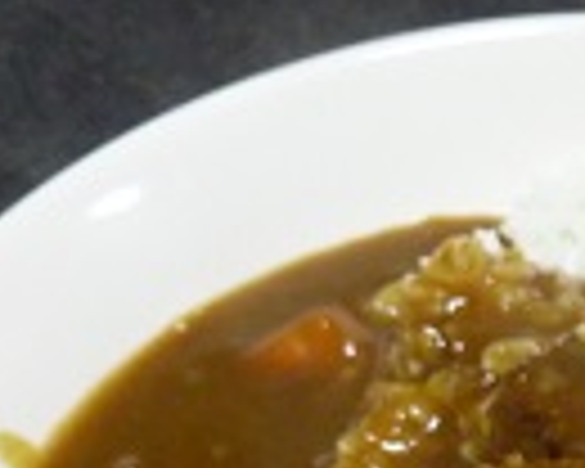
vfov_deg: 16.2
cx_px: 920
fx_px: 1541
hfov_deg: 18.6
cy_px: 630
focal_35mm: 89
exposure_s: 1/20
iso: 400
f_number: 3.3
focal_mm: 4.1
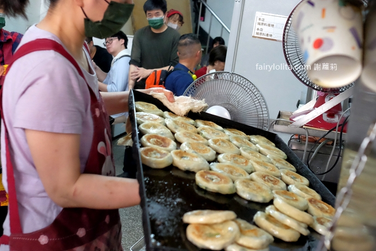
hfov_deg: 41.8
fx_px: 491
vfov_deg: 28.7
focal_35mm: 47
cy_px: 117
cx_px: 209
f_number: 3.6
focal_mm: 23
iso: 4000
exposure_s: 1/180
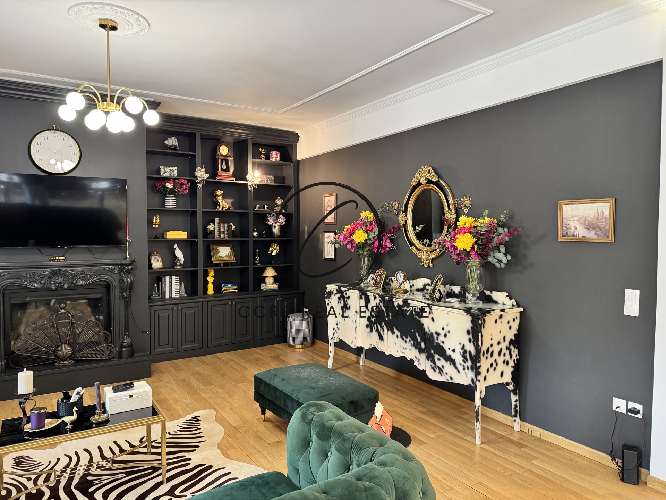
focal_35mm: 24
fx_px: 462
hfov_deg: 71.6
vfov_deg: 56.8
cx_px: 333
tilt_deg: -2.3
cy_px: 250
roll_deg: -0.4
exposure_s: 1/50
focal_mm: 6.76
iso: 400
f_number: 1.78
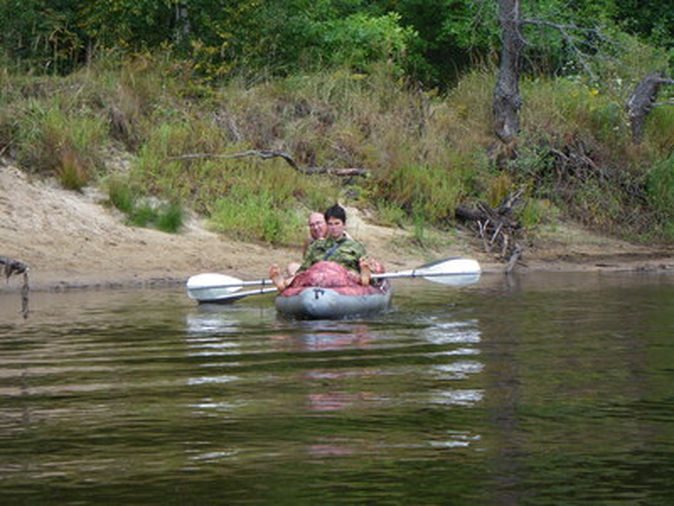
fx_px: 2239
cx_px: 337
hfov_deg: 17.1
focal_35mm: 115
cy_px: 253
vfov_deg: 12.9
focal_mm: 20.6
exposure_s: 1/160
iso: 200
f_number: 5.2
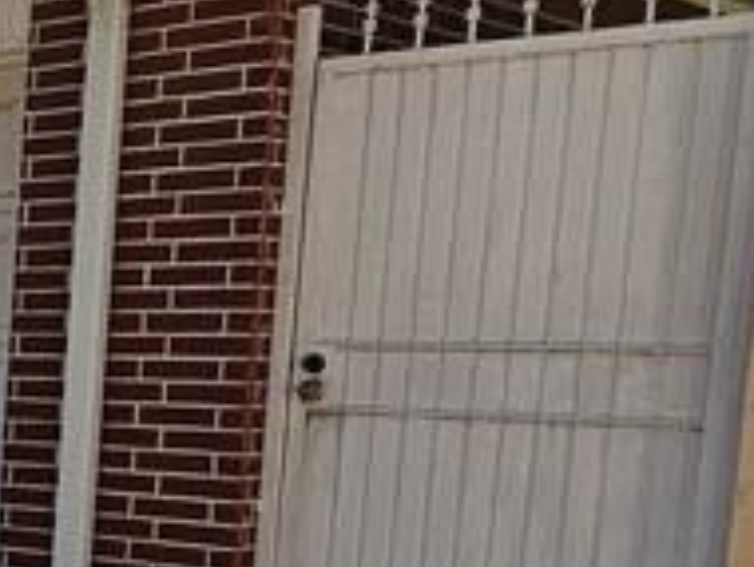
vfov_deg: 20.7
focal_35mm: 70
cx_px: -817
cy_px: 496
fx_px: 1527
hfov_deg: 17.7
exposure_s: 1/4302
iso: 50
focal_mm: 2.2
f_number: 2.2
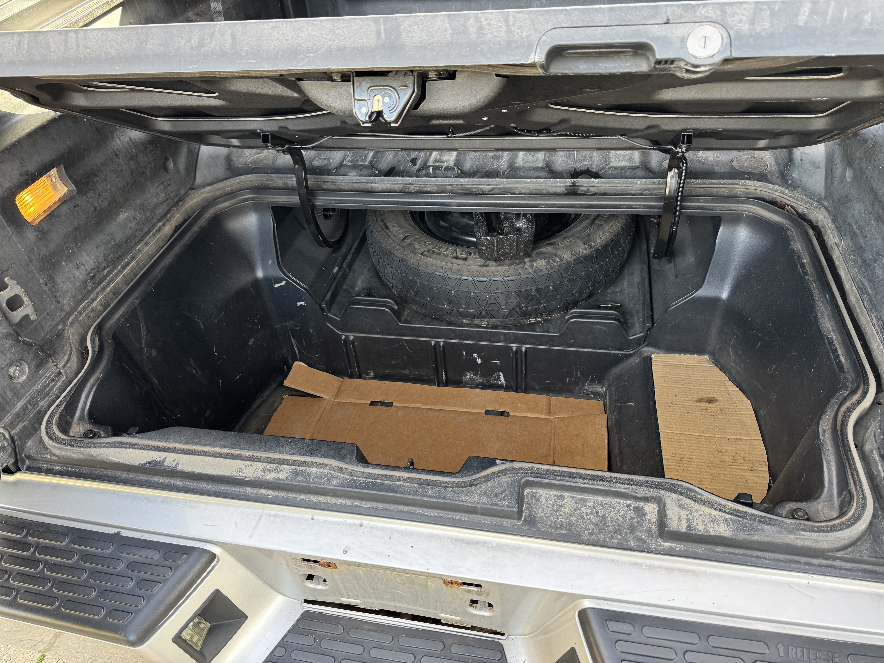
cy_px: 332
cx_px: 442
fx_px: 613
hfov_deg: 71.6
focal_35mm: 24
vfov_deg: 56.8
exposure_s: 1/121
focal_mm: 6.76
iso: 200
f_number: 1.78
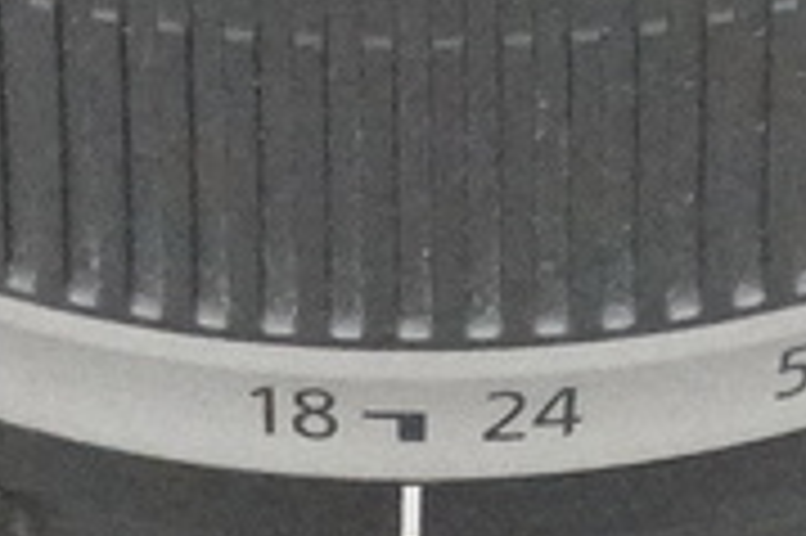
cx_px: 527
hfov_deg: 6.7
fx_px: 6912
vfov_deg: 4.4
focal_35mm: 309
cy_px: -572
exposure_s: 1/30
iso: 6400
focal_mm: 17.19
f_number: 8
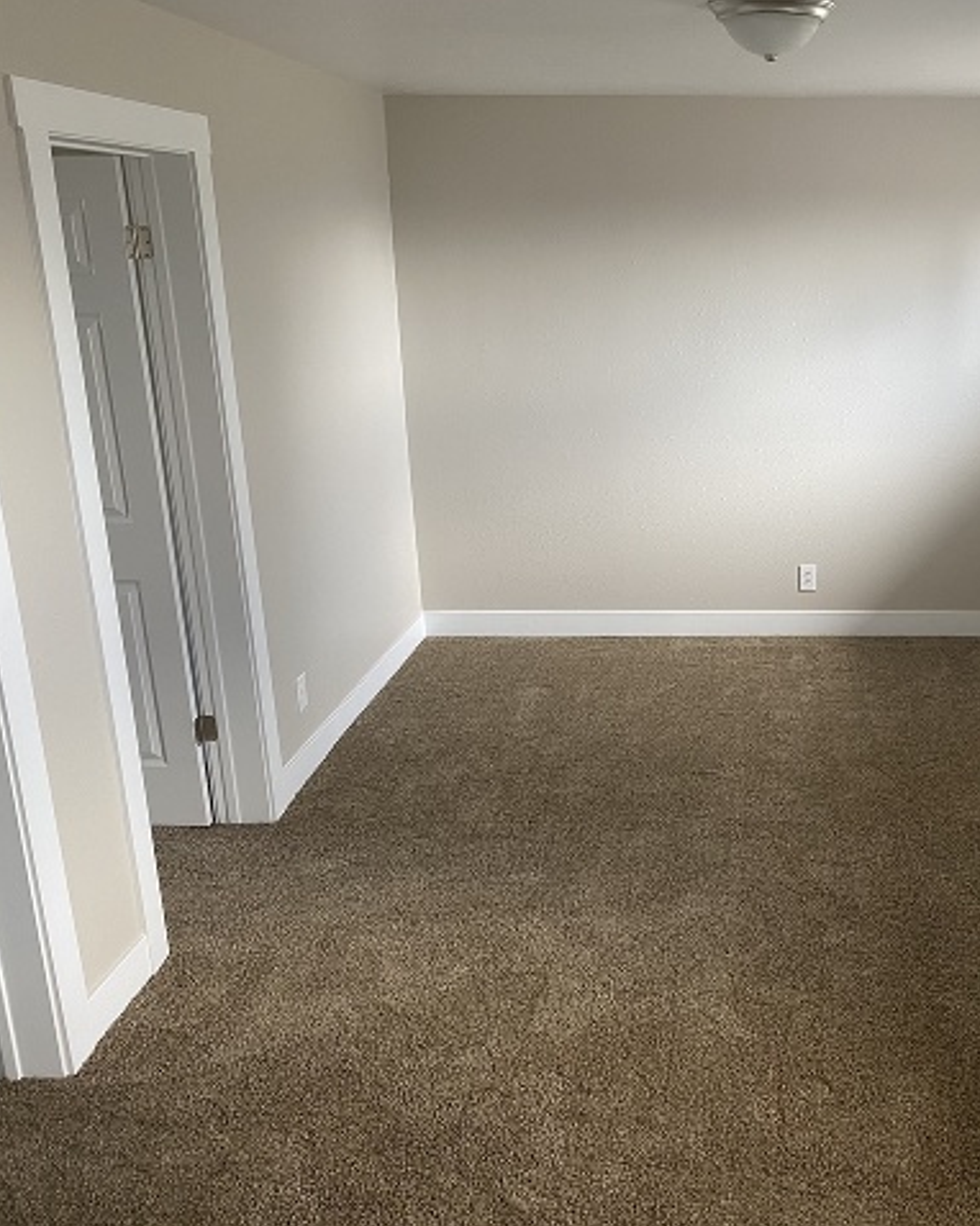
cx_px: 752
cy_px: 613
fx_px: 1233
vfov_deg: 52.9
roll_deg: -0.2
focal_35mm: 34
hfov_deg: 41.8
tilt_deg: -16.5
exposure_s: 1/63
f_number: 1.8
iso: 125
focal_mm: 4.25
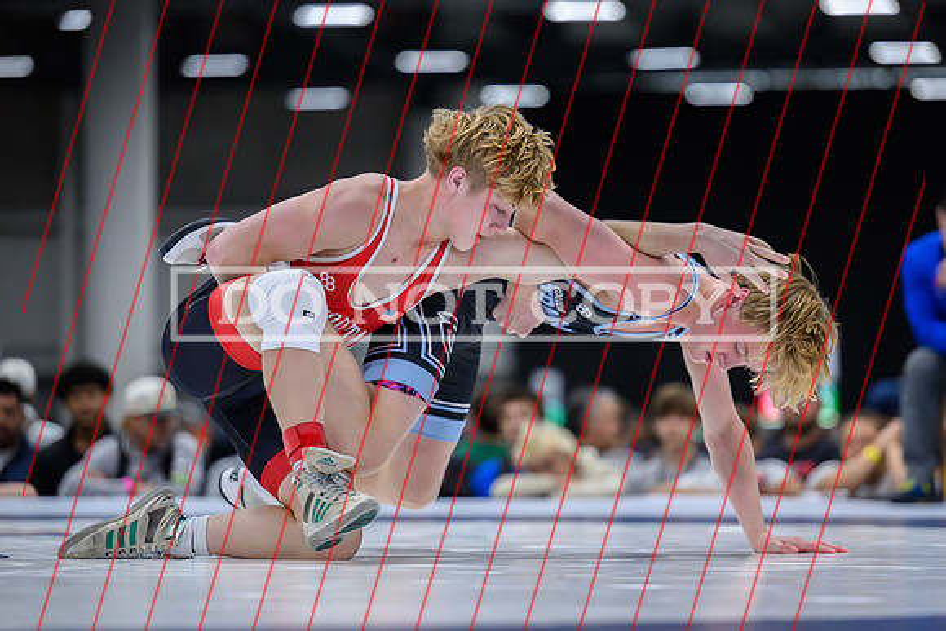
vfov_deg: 8.5
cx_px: 497
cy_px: 326
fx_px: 4261
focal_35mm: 162
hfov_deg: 12.7
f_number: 2.8
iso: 9000
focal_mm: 145
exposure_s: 1/800
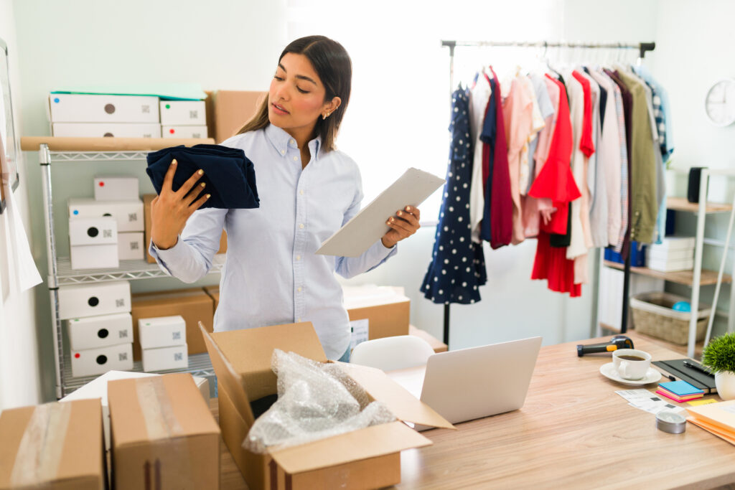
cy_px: 245
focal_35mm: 35
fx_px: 715
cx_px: 368
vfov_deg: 37.9
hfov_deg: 54.4
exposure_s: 1/160
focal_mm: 35
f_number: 1.8
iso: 500
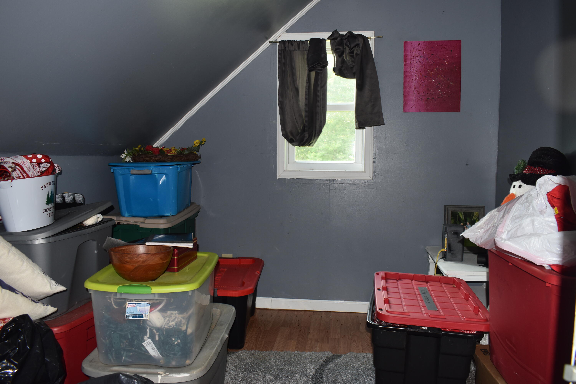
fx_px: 432
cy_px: 192
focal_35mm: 27
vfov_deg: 47.9
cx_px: 288
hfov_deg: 67.4
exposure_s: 1/30
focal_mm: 18
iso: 320
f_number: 5.6
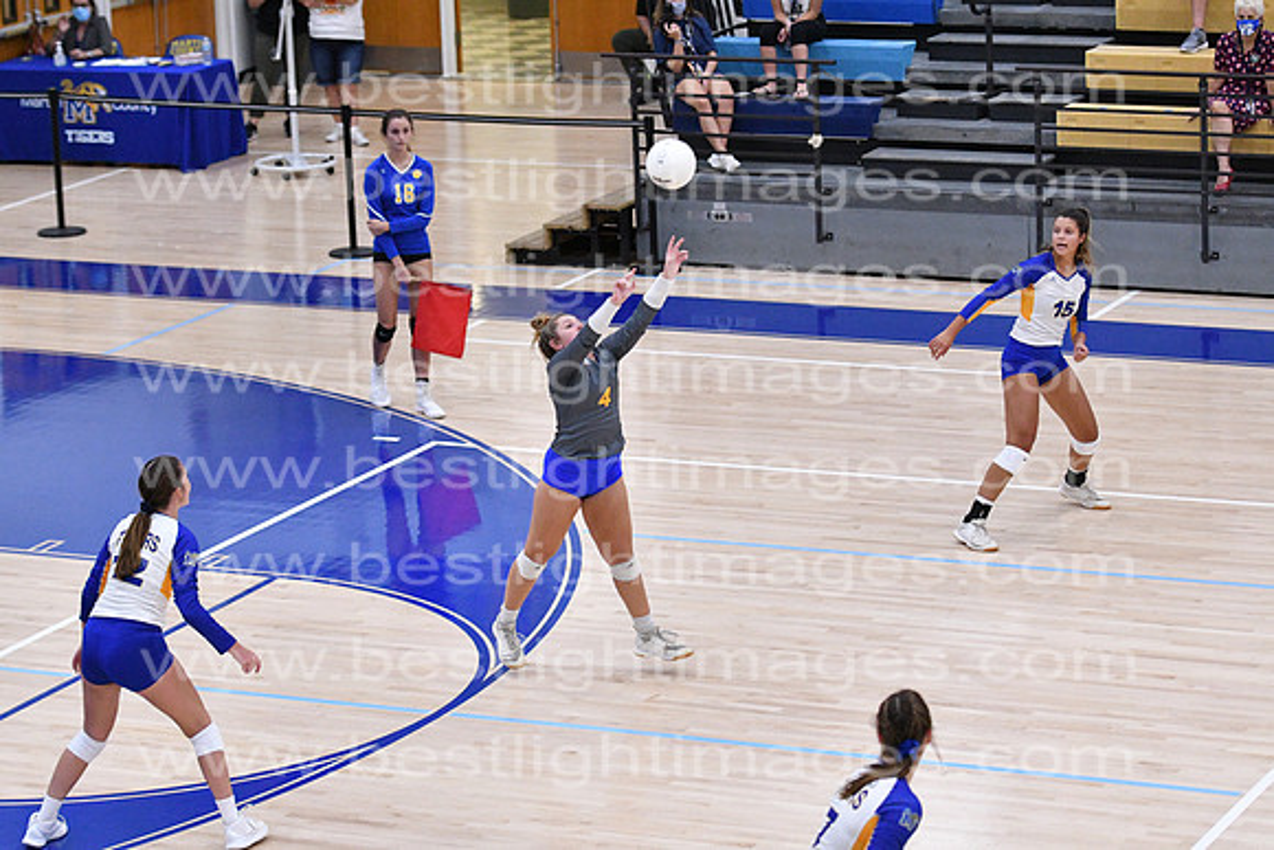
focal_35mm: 123
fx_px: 4354
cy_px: 425
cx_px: 637
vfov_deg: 11.2
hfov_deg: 16.6
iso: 6400
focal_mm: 82
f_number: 3.2
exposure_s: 1/1000
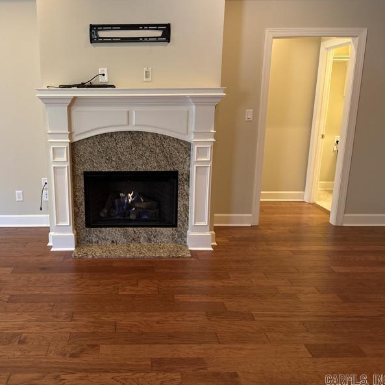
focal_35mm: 31
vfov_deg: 52.5
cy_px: 192
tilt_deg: -13.1
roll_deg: +1.0
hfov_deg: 51.6
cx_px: 130
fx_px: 390
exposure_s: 1/60
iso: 320
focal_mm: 5.96
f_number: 1.6
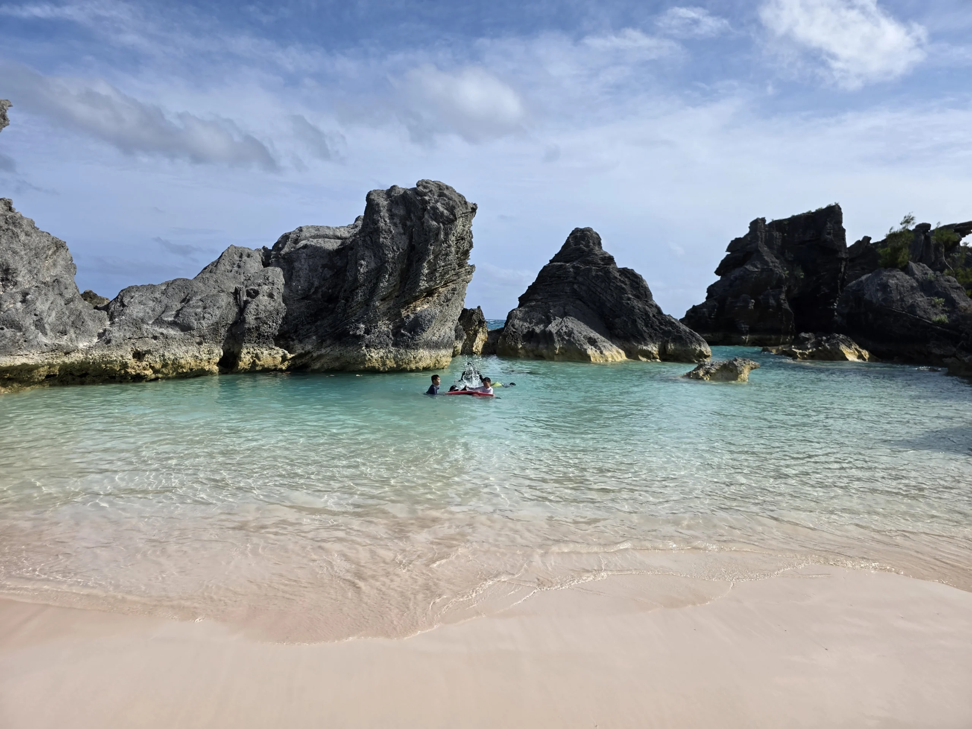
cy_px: 364
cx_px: 486
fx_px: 646
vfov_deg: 58.9
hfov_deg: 73.9
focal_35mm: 23
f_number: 1.7
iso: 50
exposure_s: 1/7944
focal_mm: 6.3
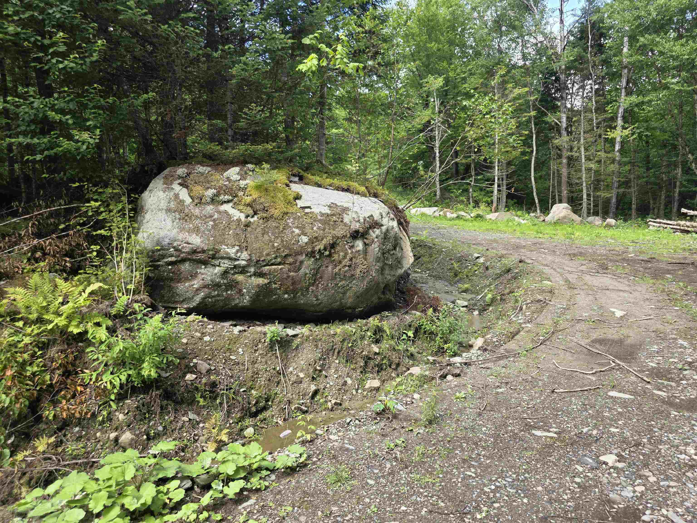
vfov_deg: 58.9
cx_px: 348
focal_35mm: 23
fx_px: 463
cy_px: 262
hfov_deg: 73.9
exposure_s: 1/359
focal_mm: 6.3
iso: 40
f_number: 1.7
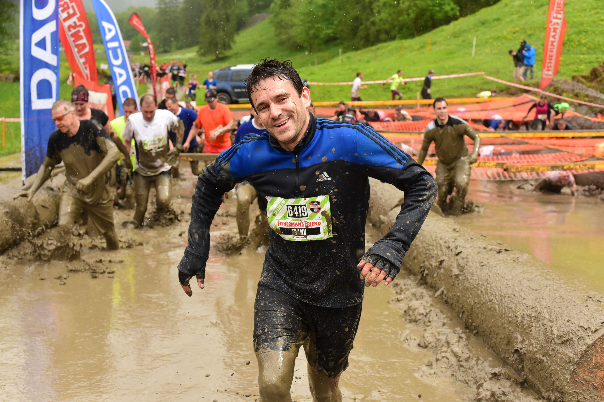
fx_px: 839
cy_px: 201
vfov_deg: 27.0
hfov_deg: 39.6
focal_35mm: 50
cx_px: 302
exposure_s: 1/4000
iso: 2500
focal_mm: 50
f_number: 6.3
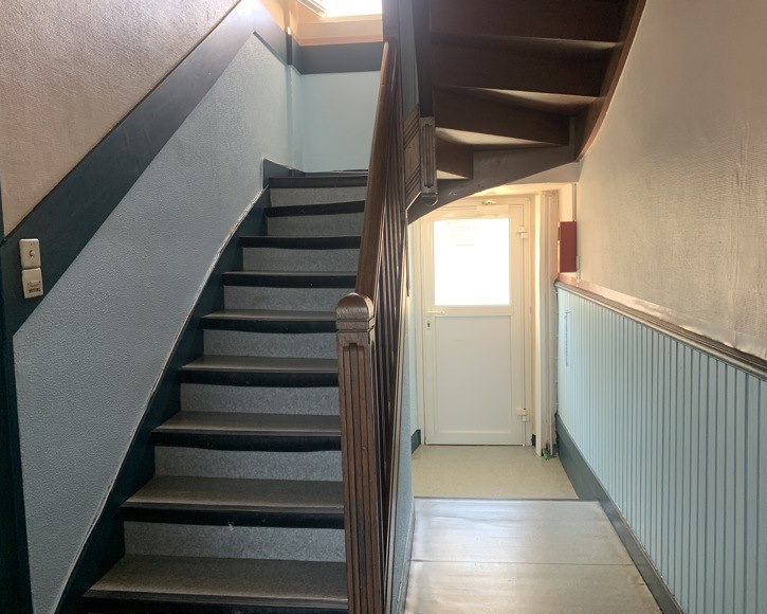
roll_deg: +1.0
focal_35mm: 28
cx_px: 389
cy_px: 302
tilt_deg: -5.8
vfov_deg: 51.5
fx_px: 636
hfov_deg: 62.2
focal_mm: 4.25
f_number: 1.8
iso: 100
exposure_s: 1/60
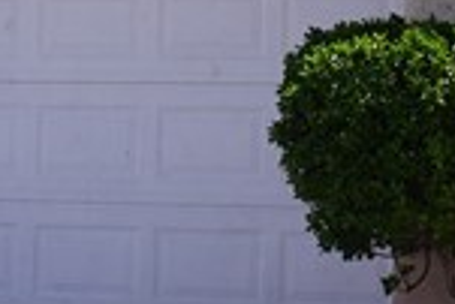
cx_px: 175
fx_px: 3132
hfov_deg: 8.3
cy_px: -132
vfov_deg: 5.5
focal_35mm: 248
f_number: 5
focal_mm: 23
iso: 100
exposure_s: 1/400
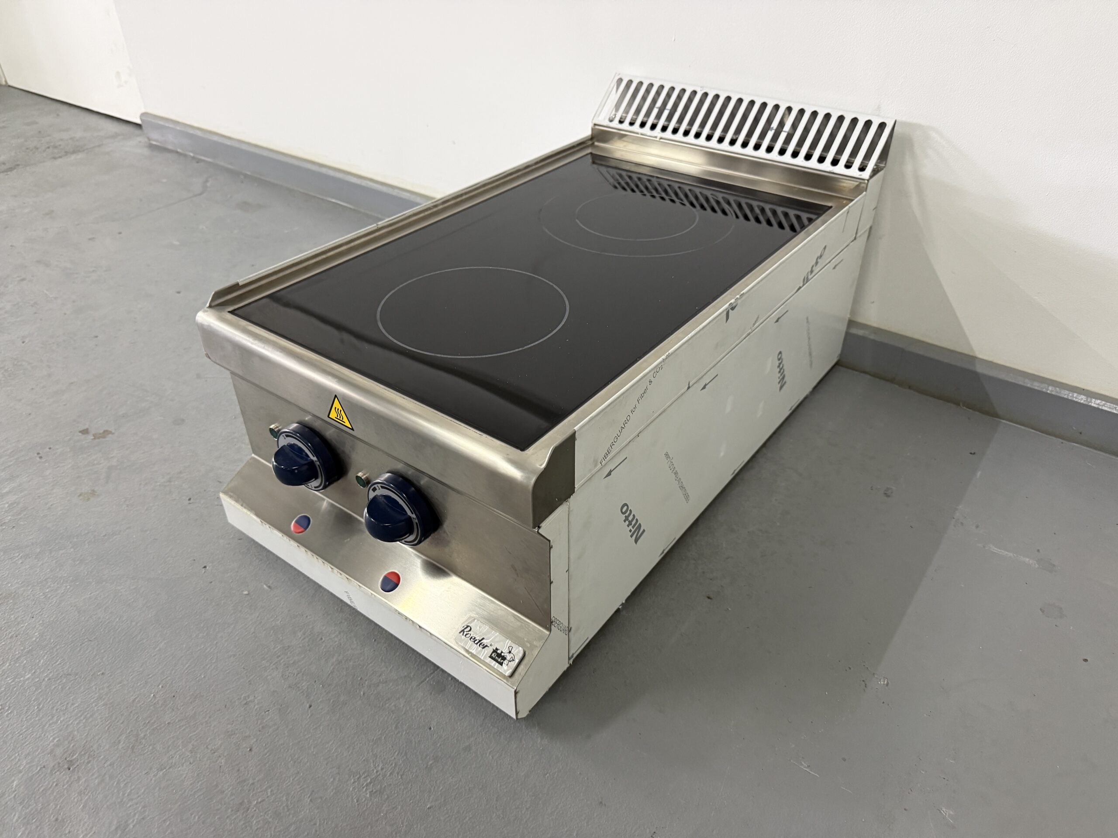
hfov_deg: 71.6
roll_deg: +0.3
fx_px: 775
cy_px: 419
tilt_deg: -35.5
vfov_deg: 56.8
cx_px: 559
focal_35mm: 24
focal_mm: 6.76
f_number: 1.78
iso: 500
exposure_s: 1/50
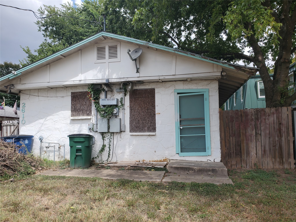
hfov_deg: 67.3
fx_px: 222
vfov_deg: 53.1
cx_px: 148
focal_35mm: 26
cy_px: 111
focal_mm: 4.3
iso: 50
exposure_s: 1/1297
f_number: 2.4
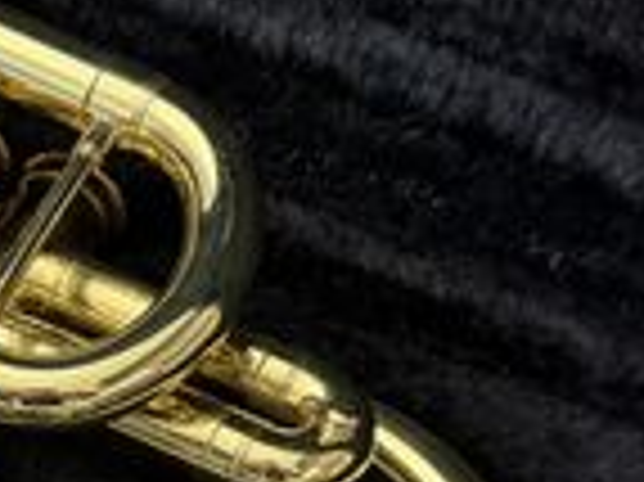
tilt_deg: -63.2
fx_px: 2491
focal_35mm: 134
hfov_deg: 14.1
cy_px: 667
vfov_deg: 10.7
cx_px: -212
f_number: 1.78
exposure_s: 1/60
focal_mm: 6.76
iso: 320
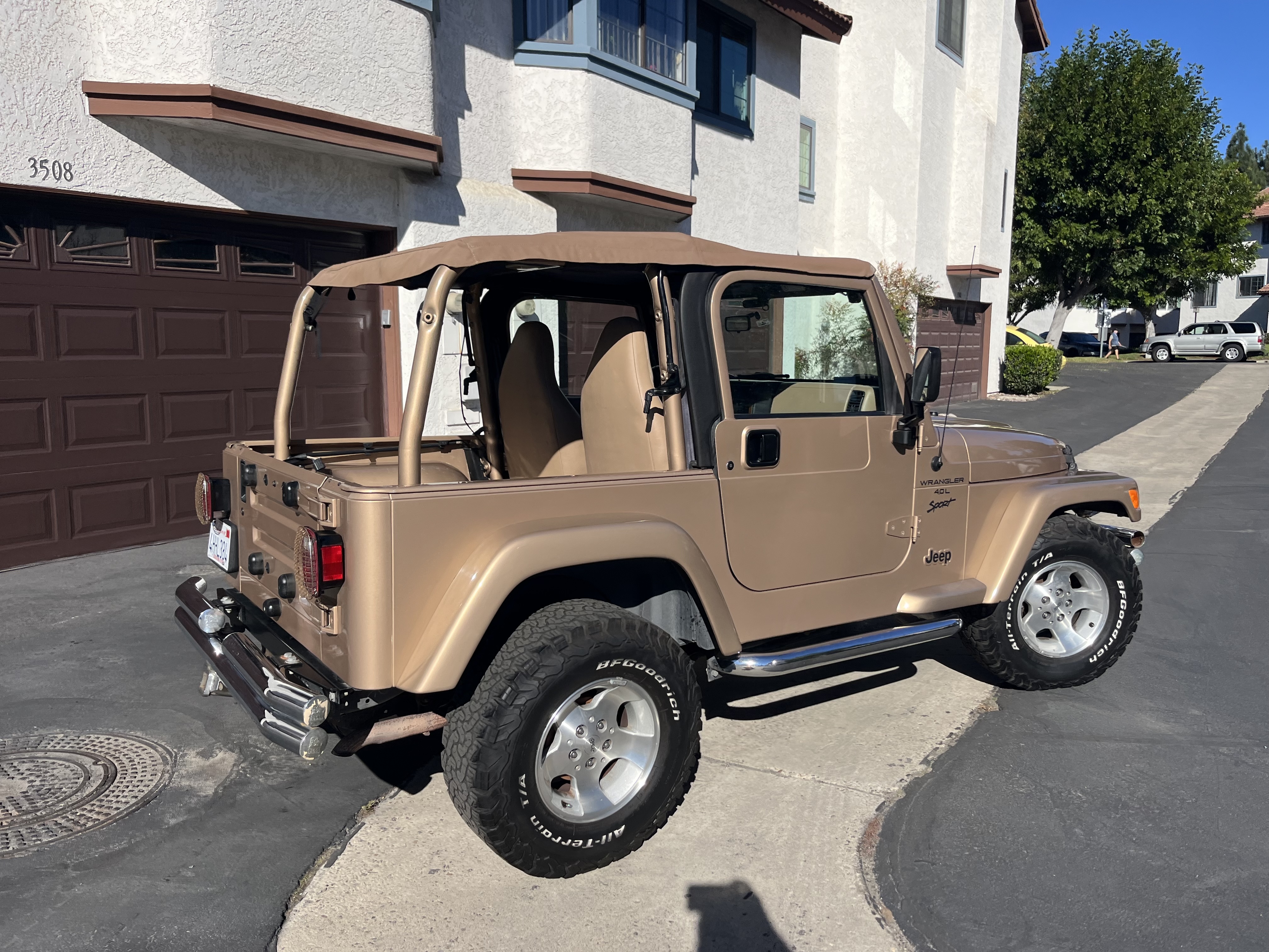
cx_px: 634
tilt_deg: -10.7
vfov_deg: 53.1
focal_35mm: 26
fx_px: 953
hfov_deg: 67.3
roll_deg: +0.2
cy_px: 476
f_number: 1.6
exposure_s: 1/4310
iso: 50
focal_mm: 5.1
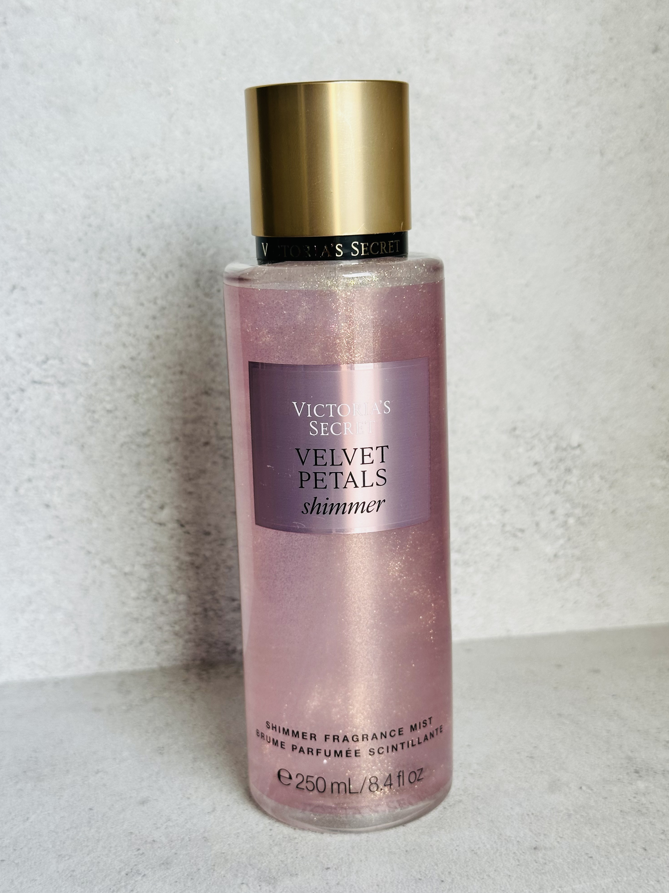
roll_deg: +2.4
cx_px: 332
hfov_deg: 29.7
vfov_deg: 38.9
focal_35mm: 49
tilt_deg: -11.1
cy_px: 451
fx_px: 1263
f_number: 1.78
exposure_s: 1/268
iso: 64
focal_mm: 6.86
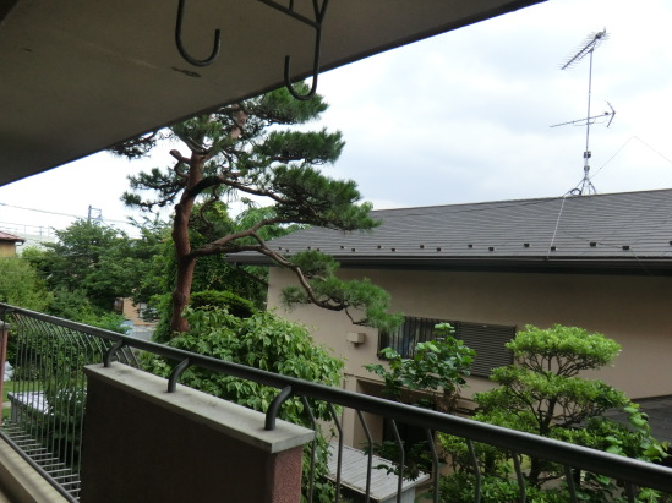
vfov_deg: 49.7
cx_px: 301
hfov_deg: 63.3
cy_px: 269
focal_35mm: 28
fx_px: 543
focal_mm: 4.3
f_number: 3.2
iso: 80
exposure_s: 1/400
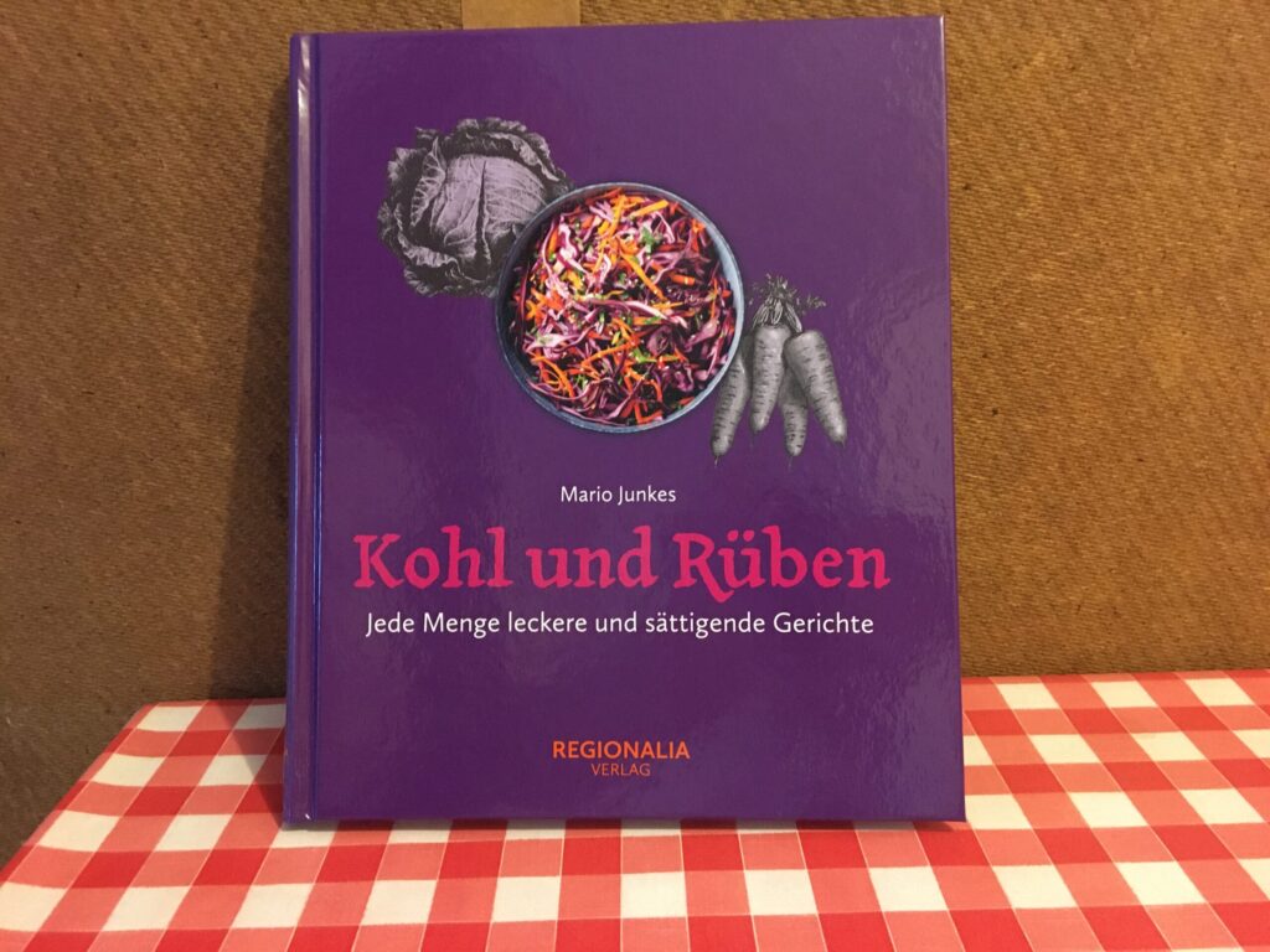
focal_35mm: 29
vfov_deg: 48.2
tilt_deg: -13.8
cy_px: 476
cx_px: 635
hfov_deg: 61.7
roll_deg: +0.9
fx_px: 1064
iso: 320
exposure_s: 1/17
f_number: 2.2
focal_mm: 4.15
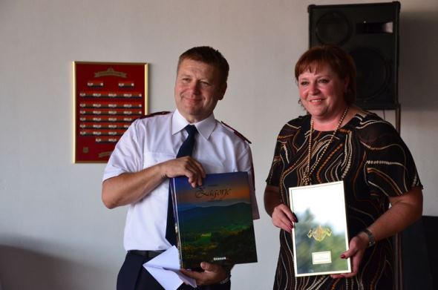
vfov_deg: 14.6
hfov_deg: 21.9
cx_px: 219
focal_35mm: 93
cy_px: 145
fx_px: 1129
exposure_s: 1/160
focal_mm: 62
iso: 1600
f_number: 6.3
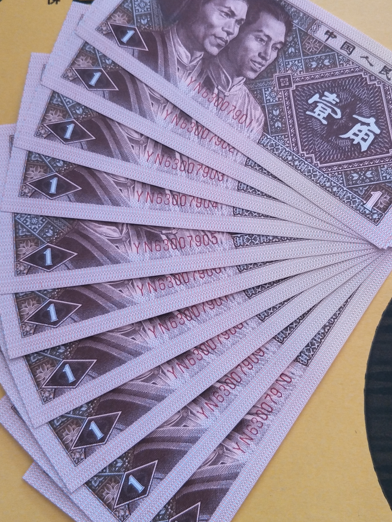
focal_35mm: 30
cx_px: 226
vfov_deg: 59.9
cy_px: 245
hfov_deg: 46.6
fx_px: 453
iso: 277
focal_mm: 3.79
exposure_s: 1/33
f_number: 1.7
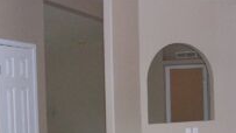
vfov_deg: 16.4
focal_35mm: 73
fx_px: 457
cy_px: 98
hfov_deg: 28.3
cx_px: 191
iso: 200
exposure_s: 1/60
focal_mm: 5.7
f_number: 2.8
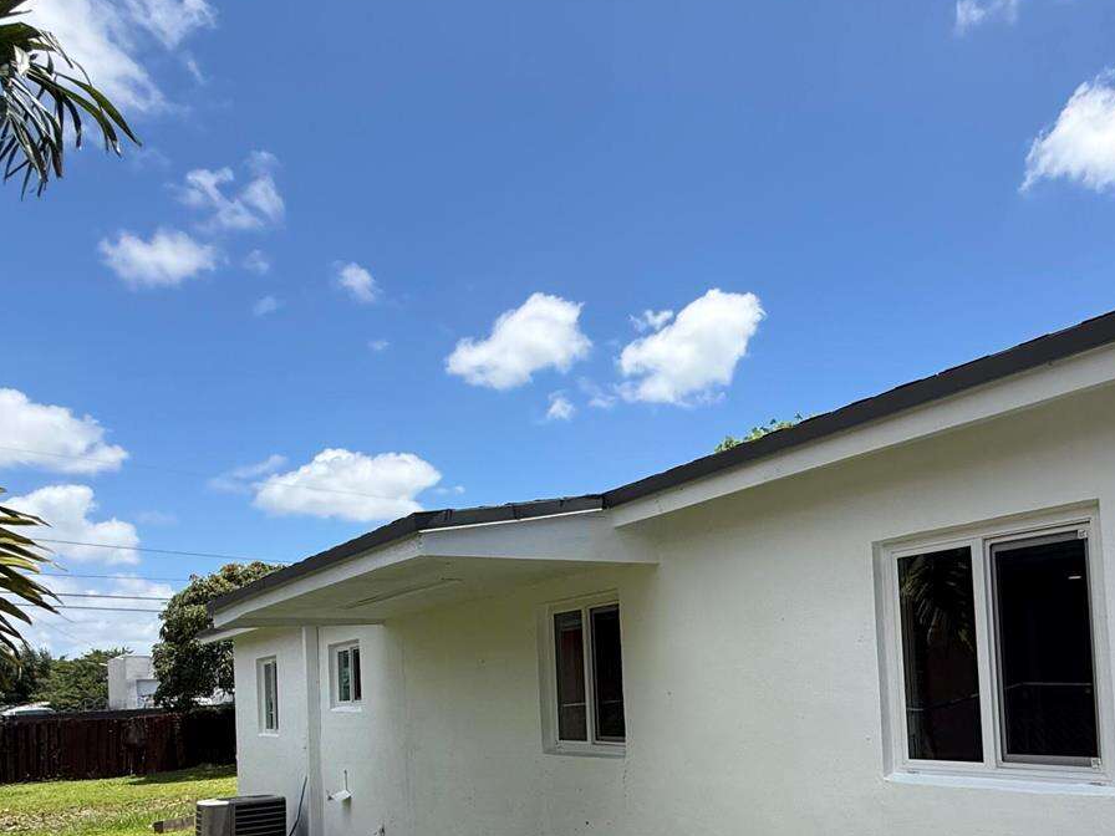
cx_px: 794
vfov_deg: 51.9
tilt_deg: +2.5
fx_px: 805
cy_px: 649
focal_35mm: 25
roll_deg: +2.8
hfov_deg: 66.3
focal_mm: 2.22
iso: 50
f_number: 2.2
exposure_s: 1/1745
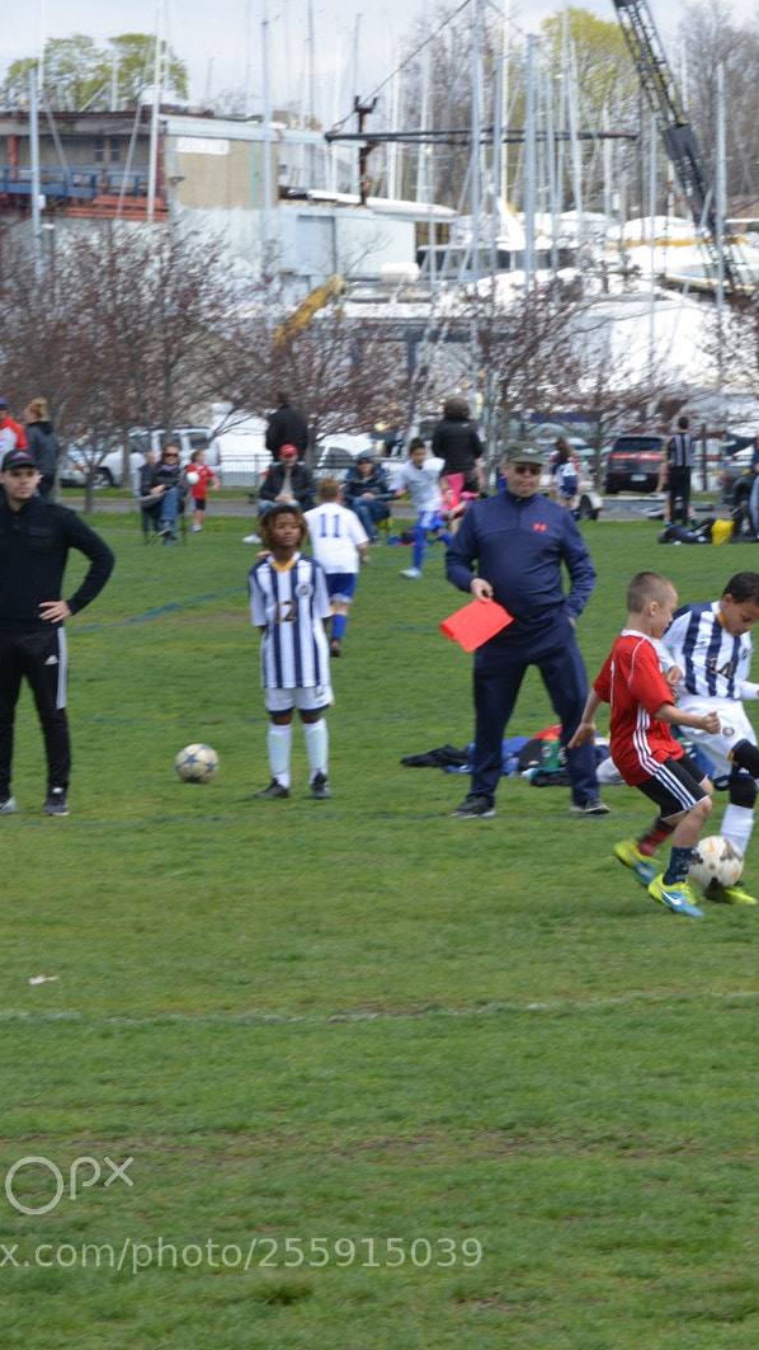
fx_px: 9874
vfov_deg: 7.8
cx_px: 834
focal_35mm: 276
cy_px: 675
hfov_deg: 4.4
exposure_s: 1/125
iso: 800
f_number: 22
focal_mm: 175
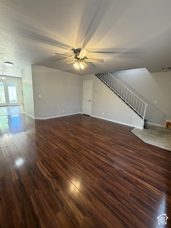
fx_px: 92
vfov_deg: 102.1
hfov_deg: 85.7
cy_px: 114
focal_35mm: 14
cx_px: 86
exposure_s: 1/60
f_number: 2.2
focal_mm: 2.22
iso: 250
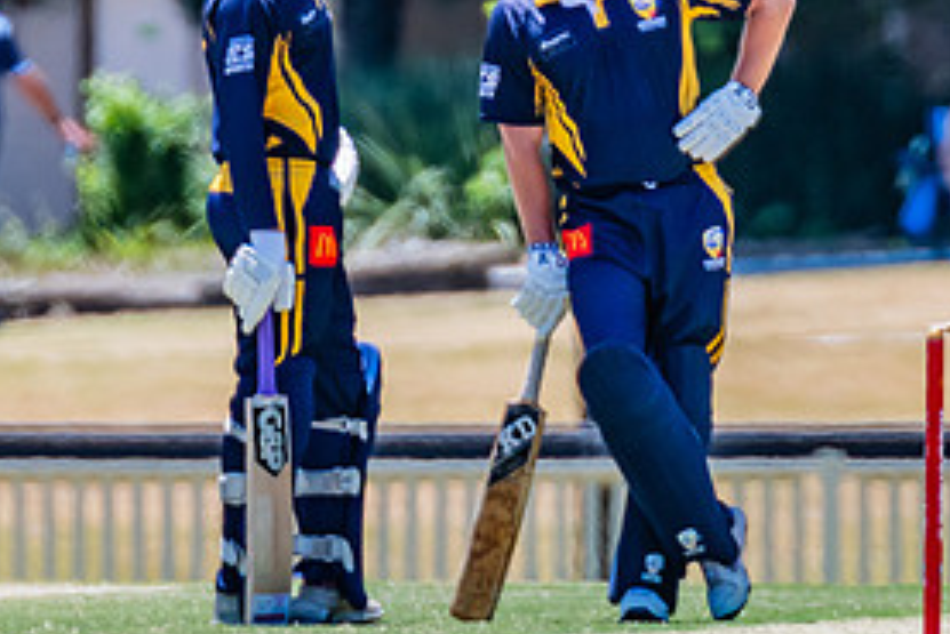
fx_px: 41371
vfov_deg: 0.9
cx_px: 427
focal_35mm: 1567
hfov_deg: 1.3
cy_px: 46
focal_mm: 500
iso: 640
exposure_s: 1/2000
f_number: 5.6
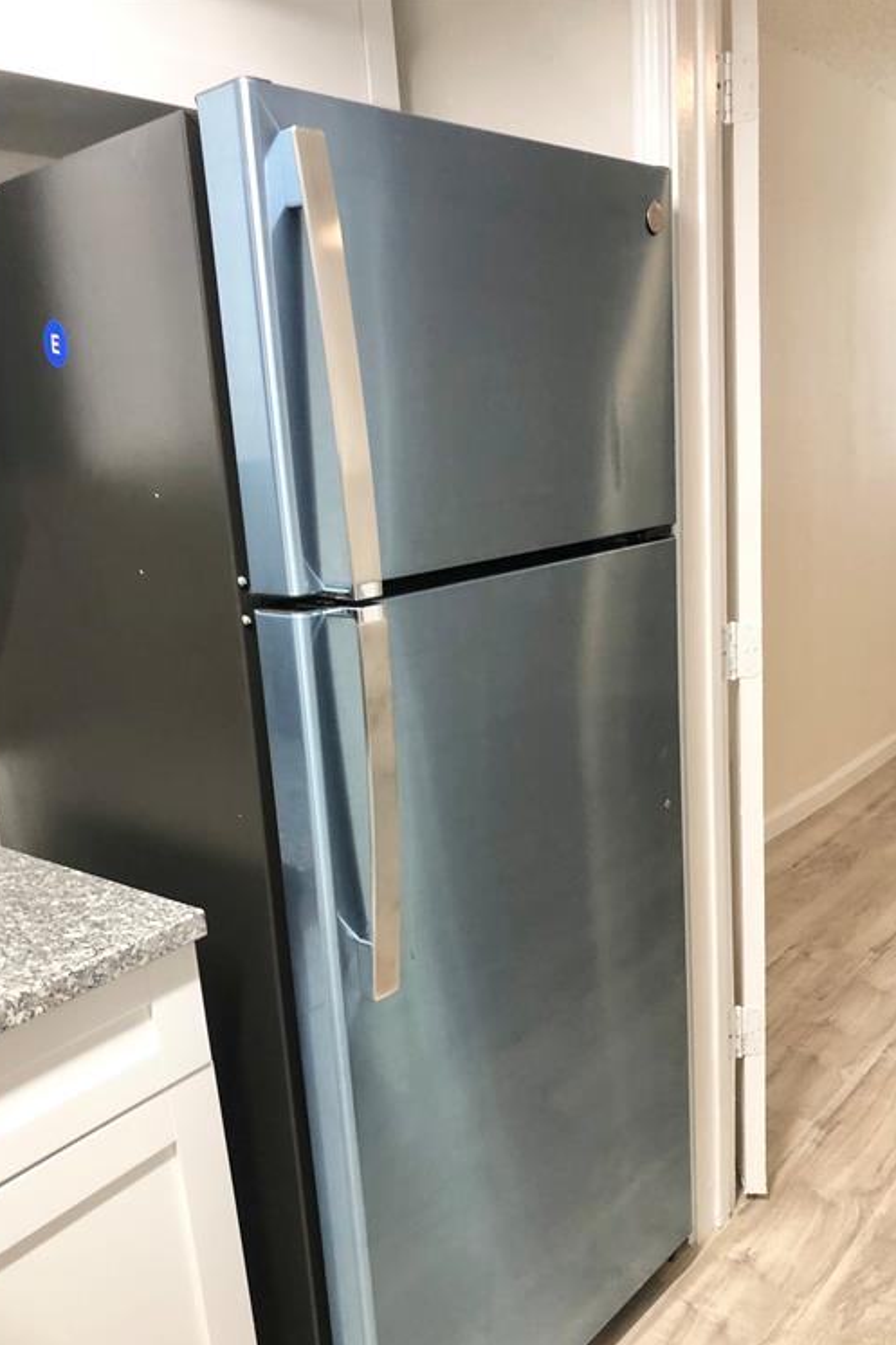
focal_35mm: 30
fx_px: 1120
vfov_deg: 61.9
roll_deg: +8.4
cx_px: 467
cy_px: 685
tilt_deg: -10.1
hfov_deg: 43.6
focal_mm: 3.99
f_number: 1.8
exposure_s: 1/15
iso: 40
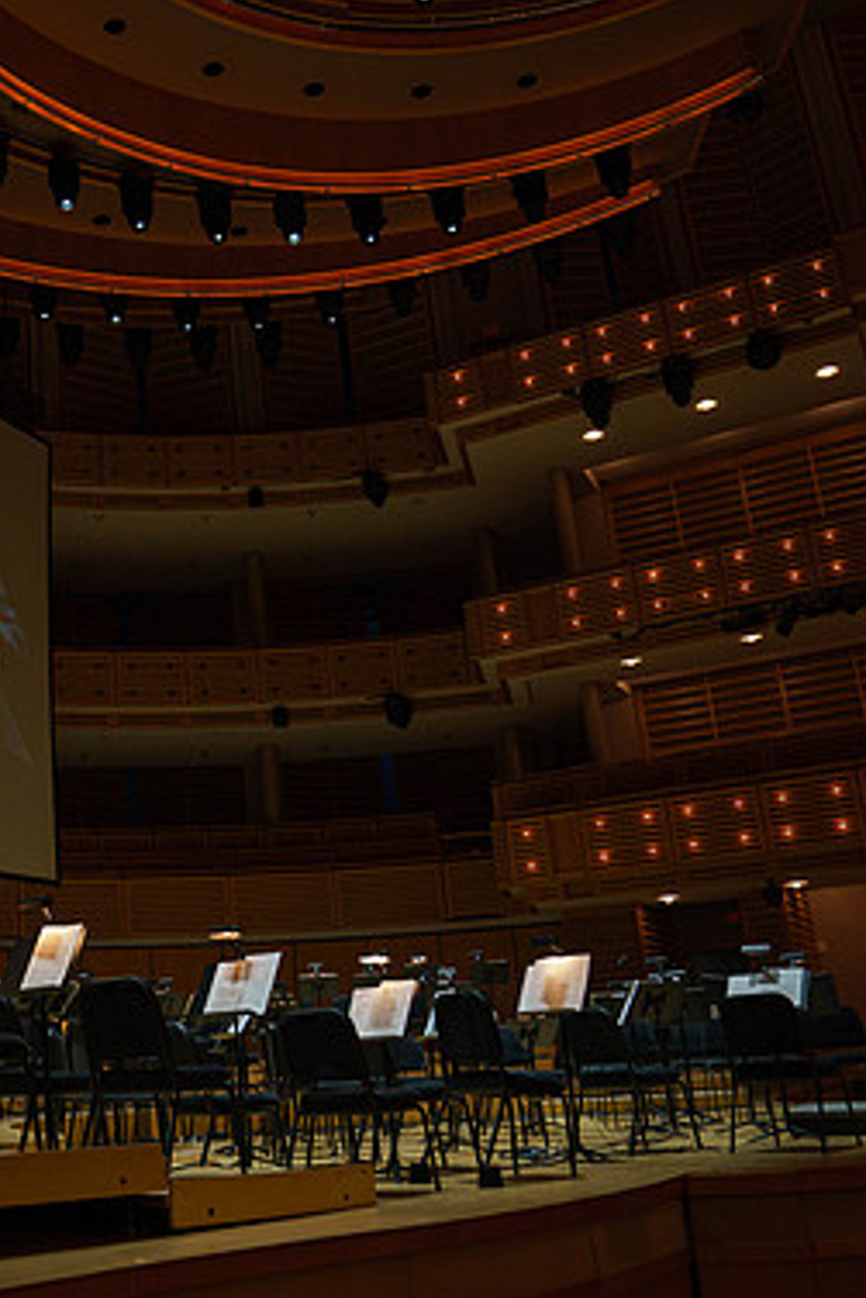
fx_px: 1334
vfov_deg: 51.9
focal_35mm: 37
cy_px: 633
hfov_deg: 34.0
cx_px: 83
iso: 2500
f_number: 4.5
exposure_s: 1/200
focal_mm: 24
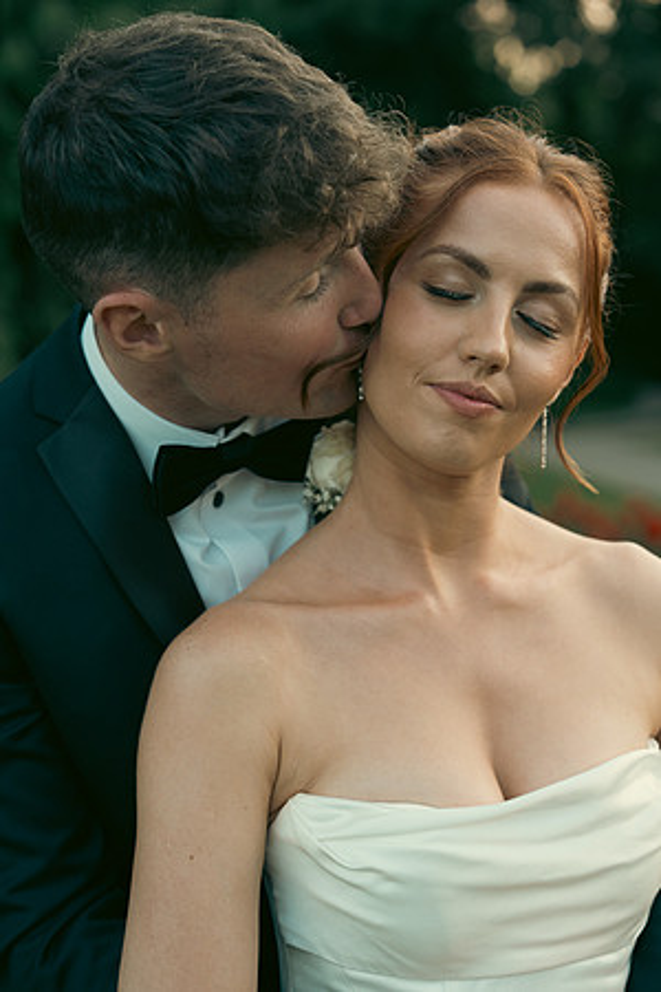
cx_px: 330
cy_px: 496
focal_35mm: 70
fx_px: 1928
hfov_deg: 19.5
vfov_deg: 28.8
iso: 800
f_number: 3.5
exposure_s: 1/250
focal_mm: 70
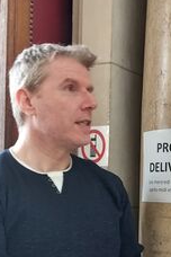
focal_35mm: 68
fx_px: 484
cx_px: 156
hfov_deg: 19.6
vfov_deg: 29.2
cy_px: 195
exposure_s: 1/50
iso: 125
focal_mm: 4.6
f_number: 1.8
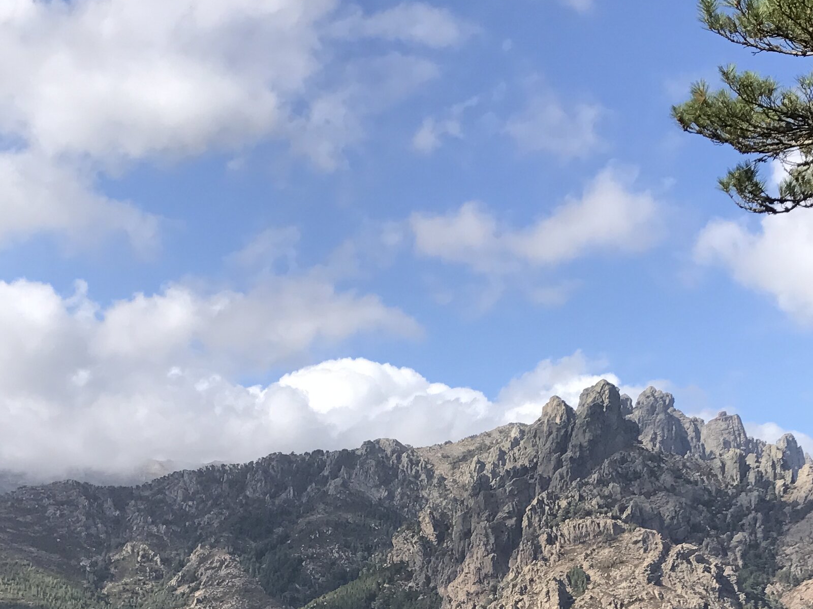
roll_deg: -1.4
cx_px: 439
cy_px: 673
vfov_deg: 20.1
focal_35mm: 70
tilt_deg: +0.8
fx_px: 1644
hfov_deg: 27.8
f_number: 1.8
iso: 20
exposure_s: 1/2083
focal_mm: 3.99
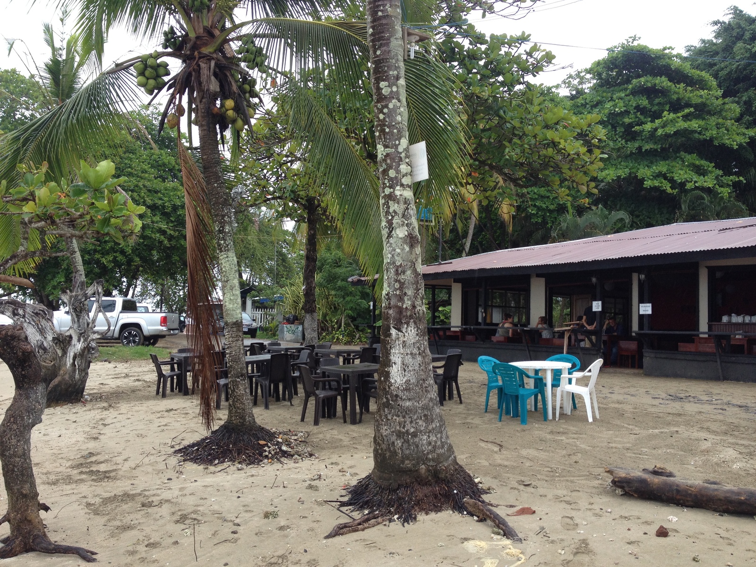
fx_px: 764
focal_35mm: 35
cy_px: 284
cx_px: 378
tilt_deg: +0.4
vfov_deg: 40.7
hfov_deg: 52.6
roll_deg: -1.5
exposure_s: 1/217
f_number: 2.4
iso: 50
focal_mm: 4.28
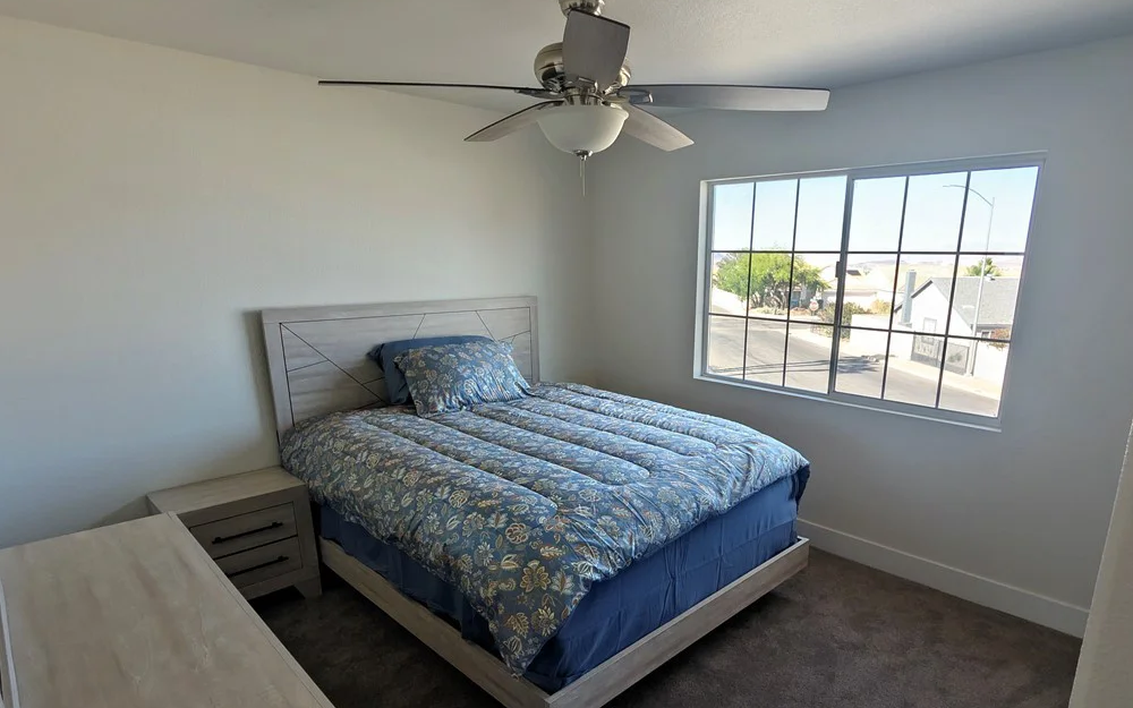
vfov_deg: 82.8
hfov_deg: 109.4
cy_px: 347
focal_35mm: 13
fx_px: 401
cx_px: 560
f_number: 1.7
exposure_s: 1/481
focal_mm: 2.02
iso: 55
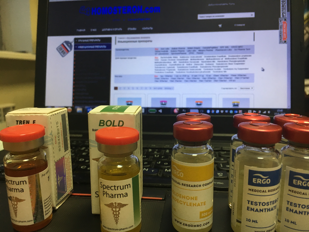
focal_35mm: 29
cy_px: 116
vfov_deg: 48.2
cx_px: 154
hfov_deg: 61.7
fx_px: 259
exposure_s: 1/33
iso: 50
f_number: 2.2
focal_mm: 4.15
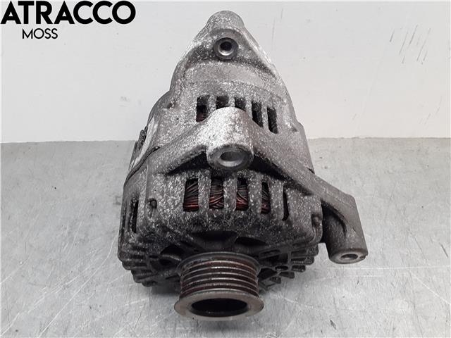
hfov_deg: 63.4
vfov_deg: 49.7
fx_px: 365
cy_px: 169
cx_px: 226
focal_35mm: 28
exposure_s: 1/50
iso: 40
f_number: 1.9
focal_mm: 2.91
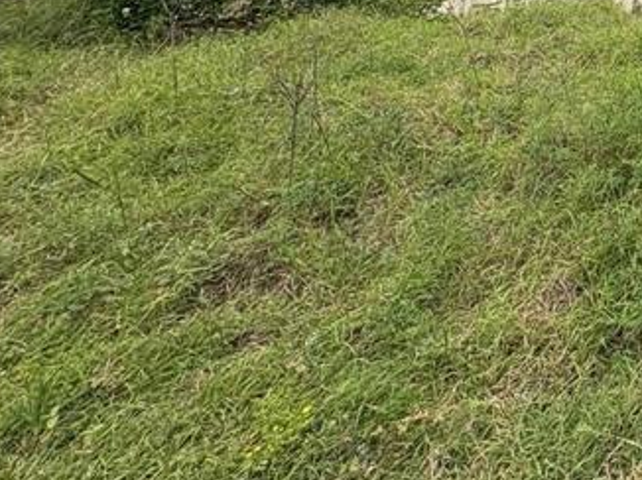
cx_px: 959
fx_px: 815
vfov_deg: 24.5
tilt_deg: -3.8
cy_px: -262
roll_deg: -0.7
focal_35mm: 44
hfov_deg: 28.4
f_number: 2.2
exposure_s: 1/2674
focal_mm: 2.22
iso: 50
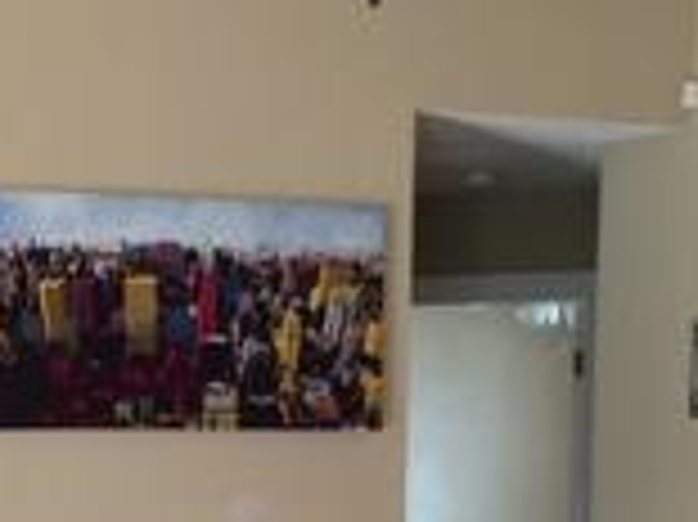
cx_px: -189
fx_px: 2418
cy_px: 648
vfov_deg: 12.0
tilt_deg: -4.5
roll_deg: -0.2
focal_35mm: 120
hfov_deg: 15.7
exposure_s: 1/30
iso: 40
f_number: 2.2
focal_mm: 4.15
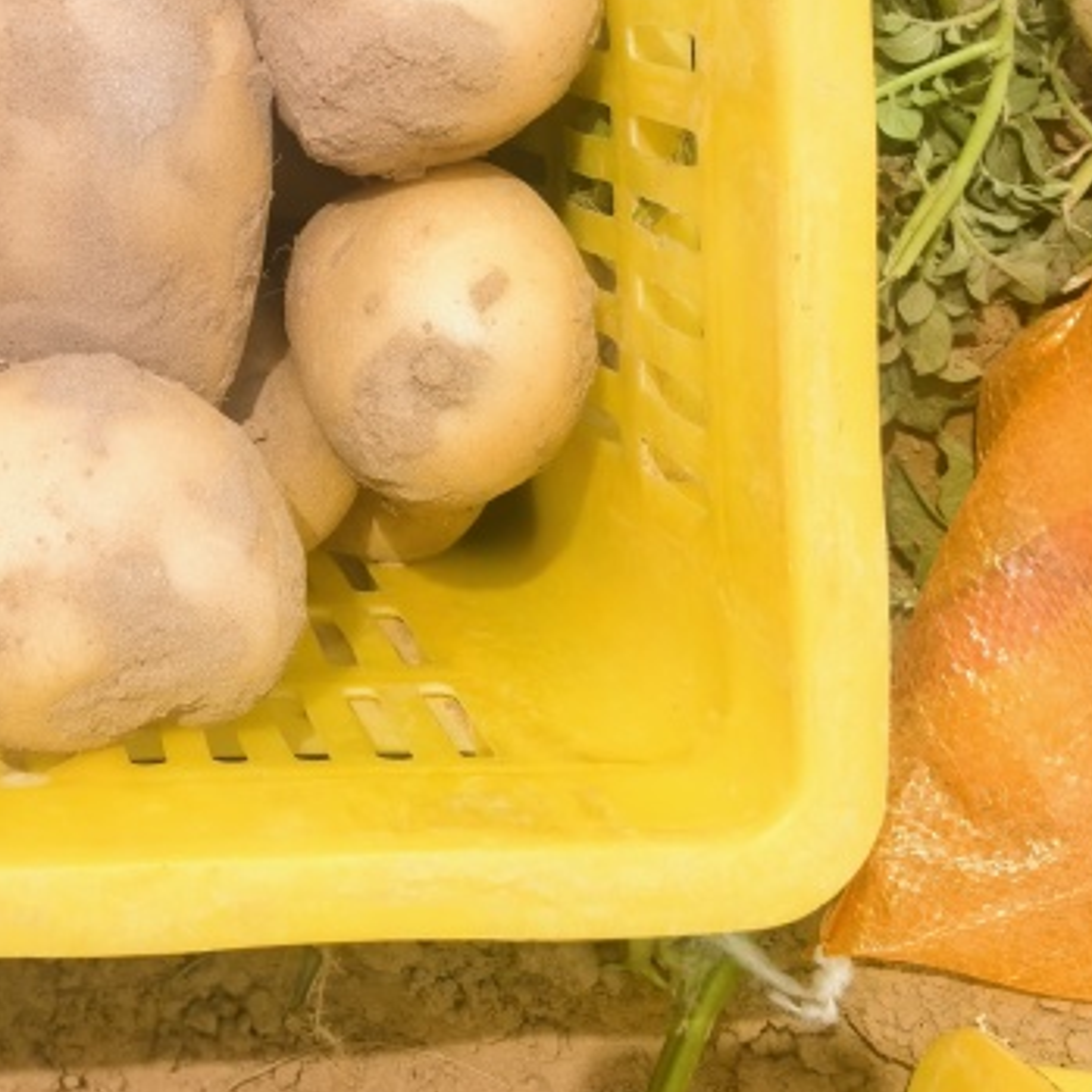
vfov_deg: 21.3
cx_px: -113
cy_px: -358
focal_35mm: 73
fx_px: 2605
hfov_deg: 22.3
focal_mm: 6.98
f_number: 2
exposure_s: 1/1399
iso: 50
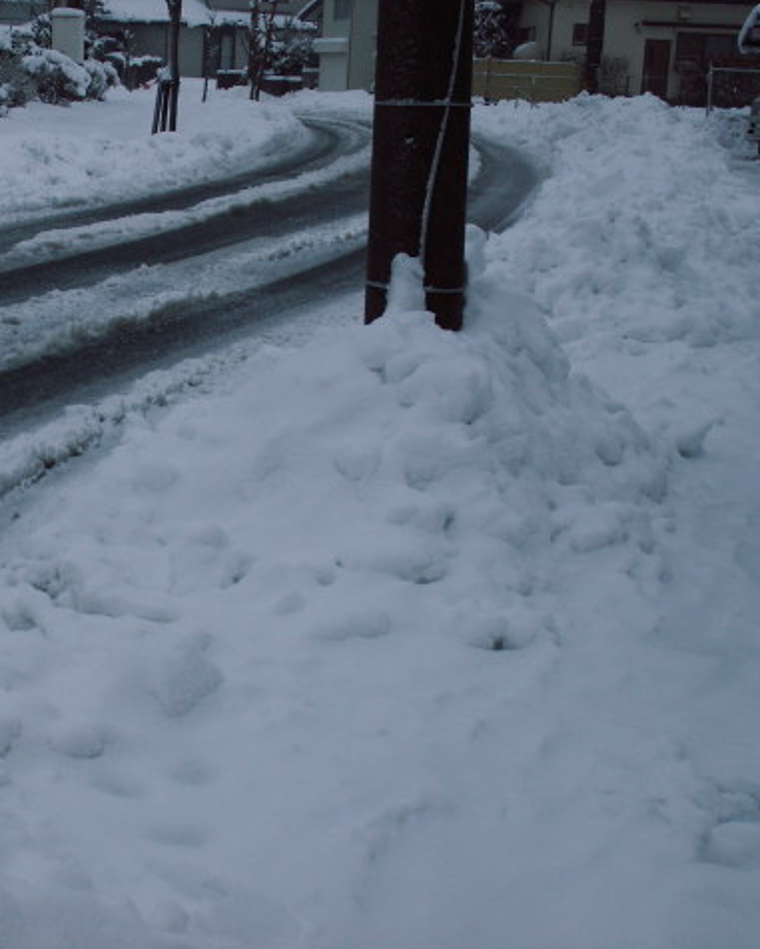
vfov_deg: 30.0
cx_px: 152
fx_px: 1771
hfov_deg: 23.9
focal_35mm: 63
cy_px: 473
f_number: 4
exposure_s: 1/30
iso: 50
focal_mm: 7.99
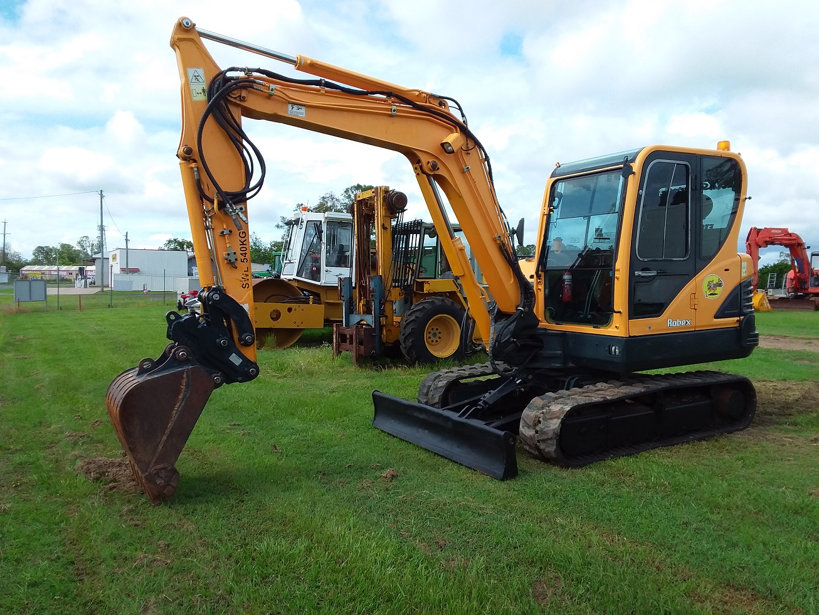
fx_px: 663
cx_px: 410
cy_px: 308
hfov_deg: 63.4
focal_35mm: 28
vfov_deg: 49.8
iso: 40
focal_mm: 2.91
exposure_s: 1/1130
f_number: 1.9
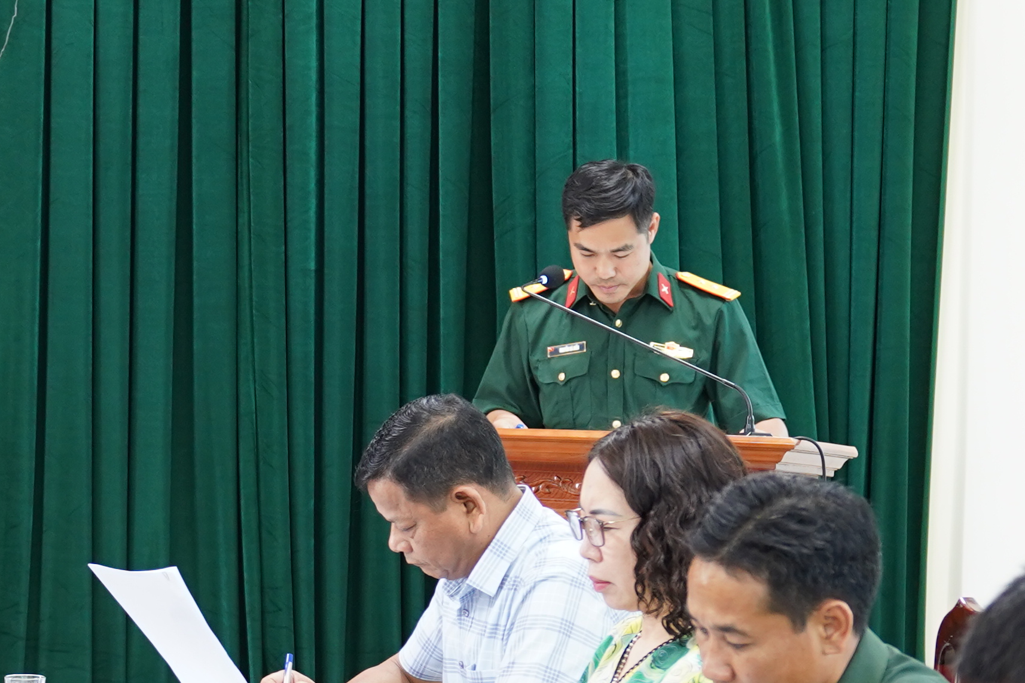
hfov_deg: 15.4
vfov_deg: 10.6
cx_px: -227
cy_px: 676
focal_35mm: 128
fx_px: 3637
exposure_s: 1/40
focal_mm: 36.5
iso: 800
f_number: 2.8
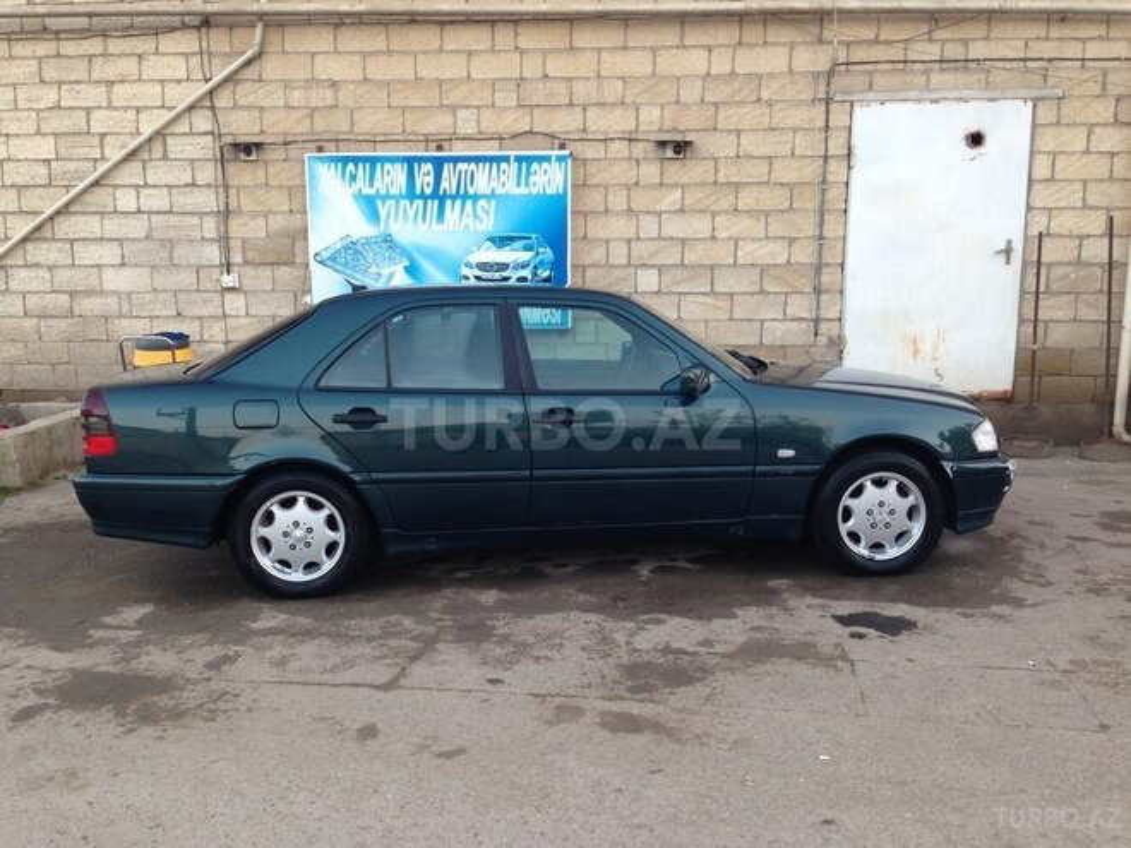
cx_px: 566
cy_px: 424
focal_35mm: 33
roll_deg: +0.1
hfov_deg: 55.4
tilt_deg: -9.7
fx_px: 1078
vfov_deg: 42.9
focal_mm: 4.12
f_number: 2.4
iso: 50
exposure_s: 1/30
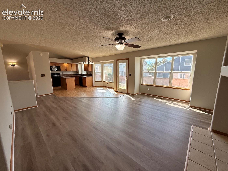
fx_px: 92
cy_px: 86
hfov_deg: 102.1
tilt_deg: -9.2
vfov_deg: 85.7
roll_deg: +0.5
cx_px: 114
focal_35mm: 14
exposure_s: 1/172
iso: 64
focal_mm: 2.22
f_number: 2.2
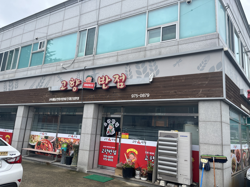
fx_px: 188
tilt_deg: +11.2
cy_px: 94
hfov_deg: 67.3
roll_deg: -3.3
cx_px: 125
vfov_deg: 53.1
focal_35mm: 26
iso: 50
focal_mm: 5.1
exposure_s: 1/943
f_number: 1.6
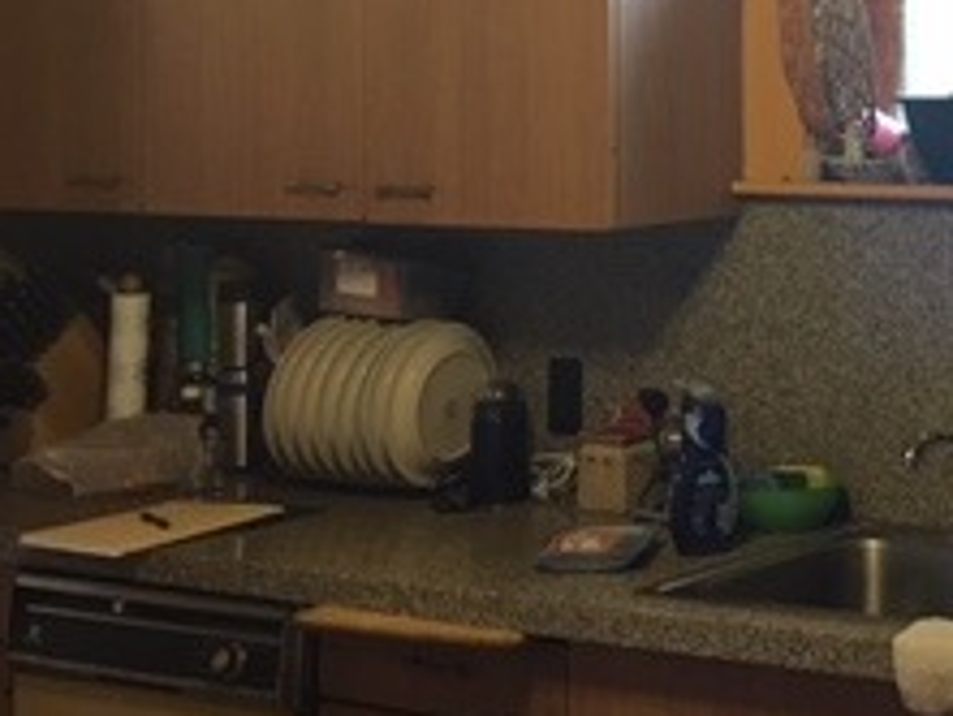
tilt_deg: +0.2
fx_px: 2314
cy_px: 43
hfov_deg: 21.8
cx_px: 1091
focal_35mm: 84
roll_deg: -0.2
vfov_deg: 17.3
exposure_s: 1/15
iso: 40
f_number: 2.2
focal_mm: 4.15
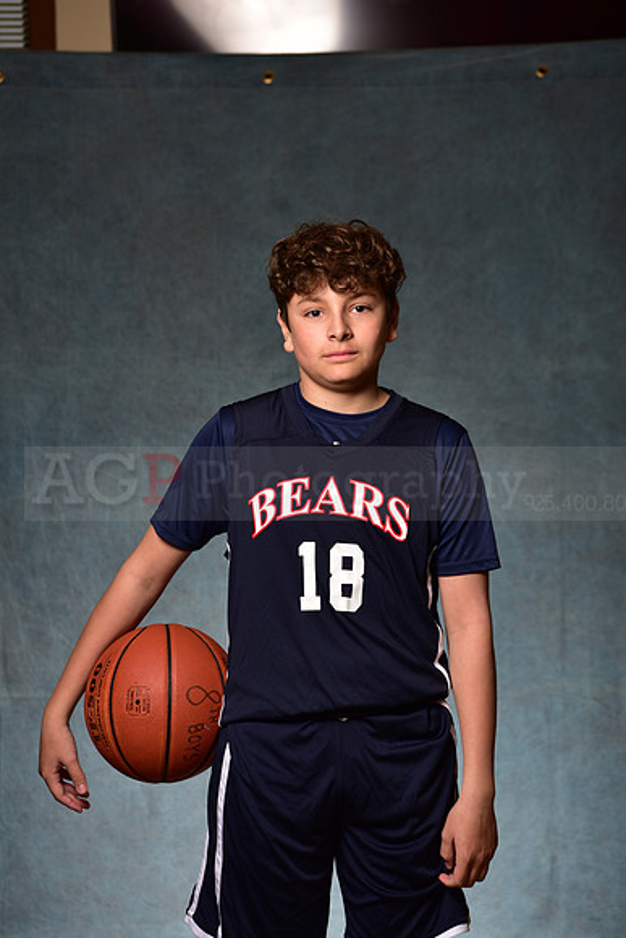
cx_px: 313
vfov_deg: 28.8
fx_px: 1825
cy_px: 469
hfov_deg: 19.5
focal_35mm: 70
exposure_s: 1/200
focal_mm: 70
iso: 100
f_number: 5
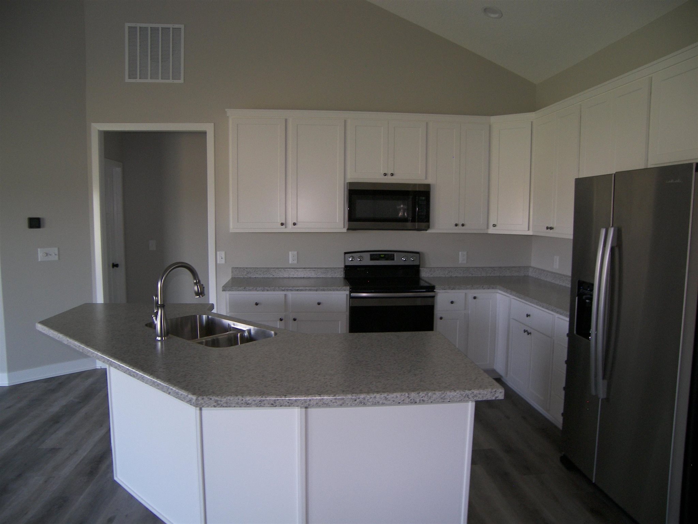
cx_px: 349
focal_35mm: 24
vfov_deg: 56.8
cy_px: 262
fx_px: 484
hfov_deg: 71.6
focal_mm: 5
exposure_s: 1/30
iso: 100
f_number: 2.8
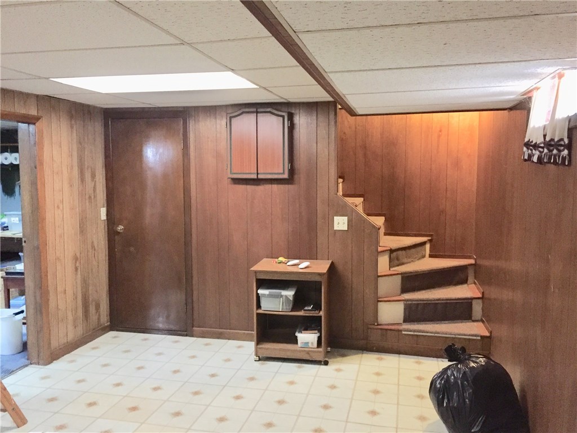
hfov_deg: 61.7
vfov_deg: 48.2
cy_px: 216
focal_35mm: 29
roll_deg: +0.5
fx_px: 483
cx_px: 288
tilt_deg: -5.0
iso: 400
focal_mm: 4.15
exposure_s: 1/15
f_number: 2.2
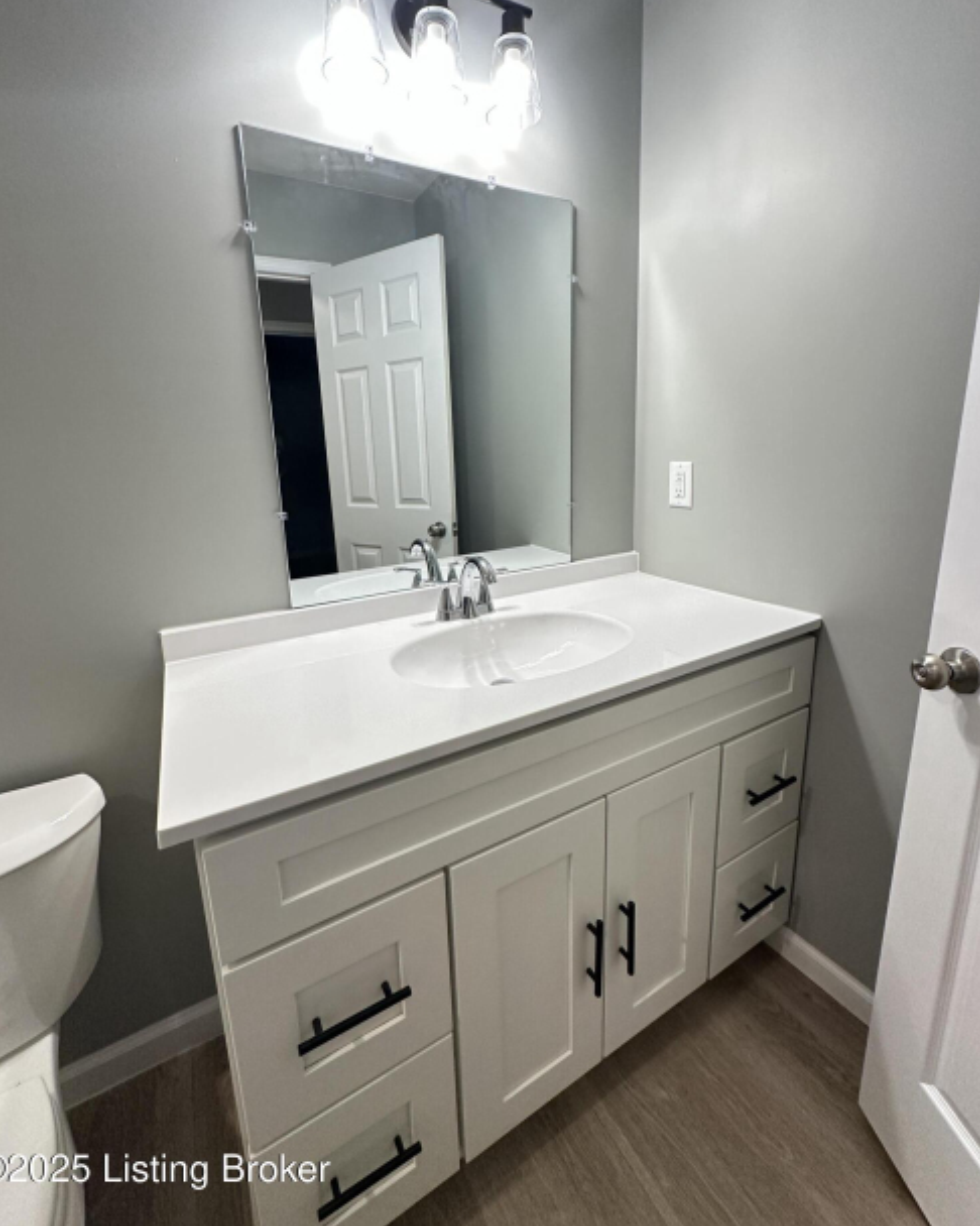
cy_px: 558
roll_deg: +1.6
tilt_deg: -10.8
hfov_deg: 84.0
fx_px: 544
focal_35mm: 15
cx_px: 480
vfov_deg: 96.6
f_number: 2.2
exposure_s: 1/120
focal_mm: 2.22
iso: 250
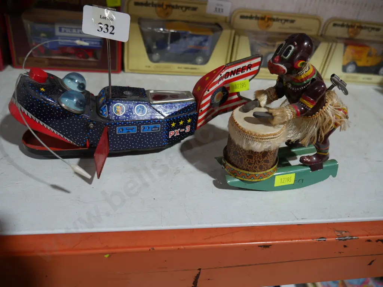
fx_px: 310
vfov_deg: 49.8
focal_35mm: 28
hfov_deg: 63.4
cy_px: 144
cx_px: 192
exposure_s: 1/60
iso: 250
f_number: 3.5
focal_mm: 14
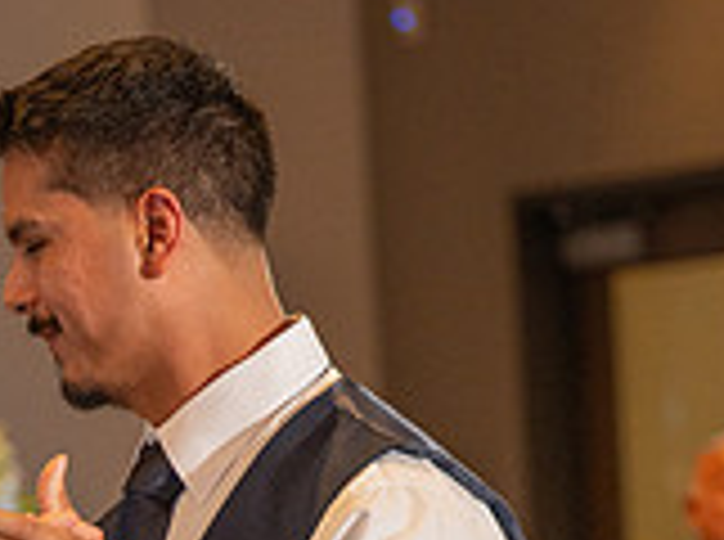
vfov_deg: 5.3
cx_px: -36
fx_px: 5801
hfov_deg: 7.1
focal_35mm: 278
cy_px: 821
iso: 1000
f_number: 2.8
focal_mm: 80
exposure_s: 1/125
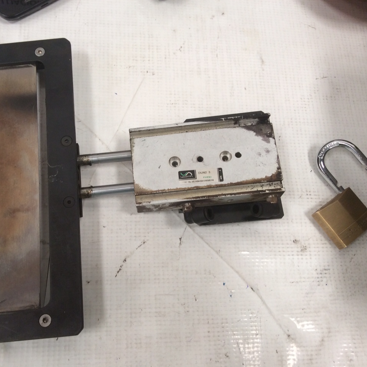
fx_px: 456
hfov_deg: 43.5
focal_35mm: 38
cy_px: 184
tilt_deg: -69.2
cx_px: 139
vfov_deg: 43.9
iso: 40
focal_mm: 3.3
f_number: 2.4
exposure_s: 1/40
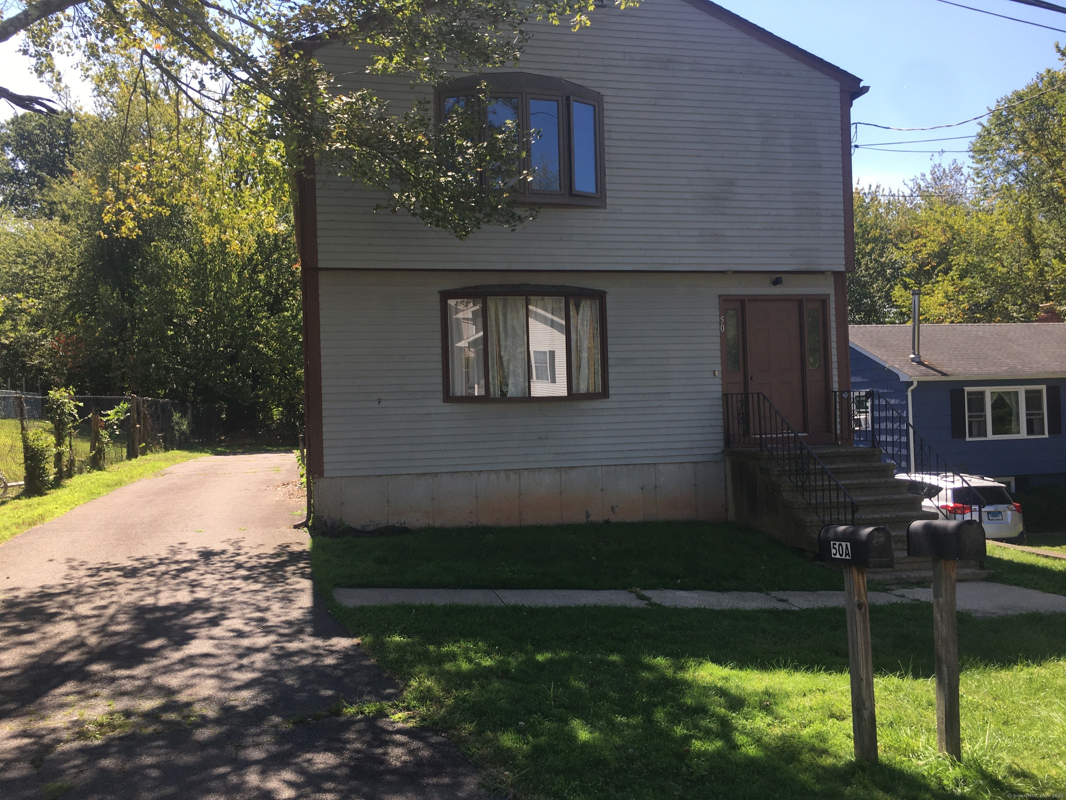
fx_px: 893
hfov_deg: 61.7
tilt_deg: +0.5
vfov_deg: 48.2
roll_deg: +0.7
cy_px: 400
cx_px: 533
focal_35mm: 29
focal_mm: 4.15
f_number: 2.2
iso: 25
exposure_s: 1/591
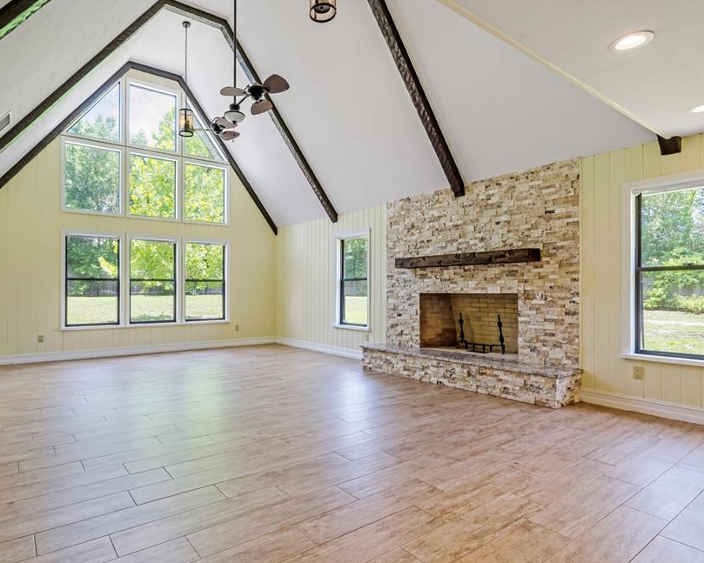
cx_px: 277
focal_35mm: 20
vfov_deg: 69.1
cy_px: 295
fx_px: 408
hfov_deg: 80.4
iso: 250
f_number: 9
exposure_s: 1/500
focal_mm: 11
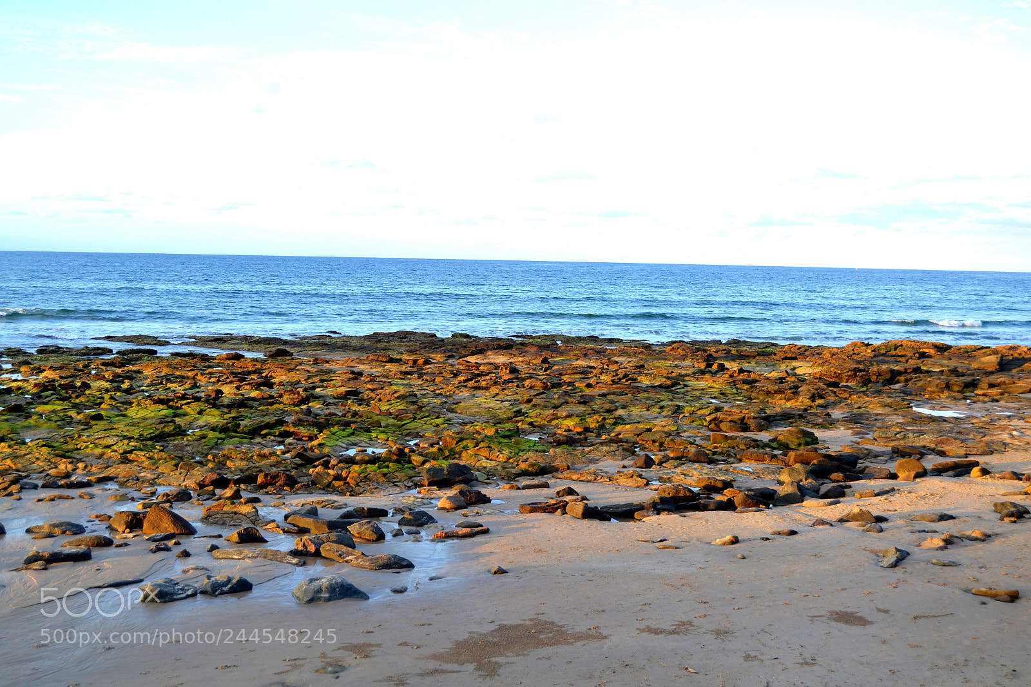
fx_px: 1117
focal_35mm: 39
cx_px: 516
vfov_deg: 34.2
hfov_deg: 49.6
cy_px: 344
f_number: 5.6
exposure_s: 1/125
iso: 160
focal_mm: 26
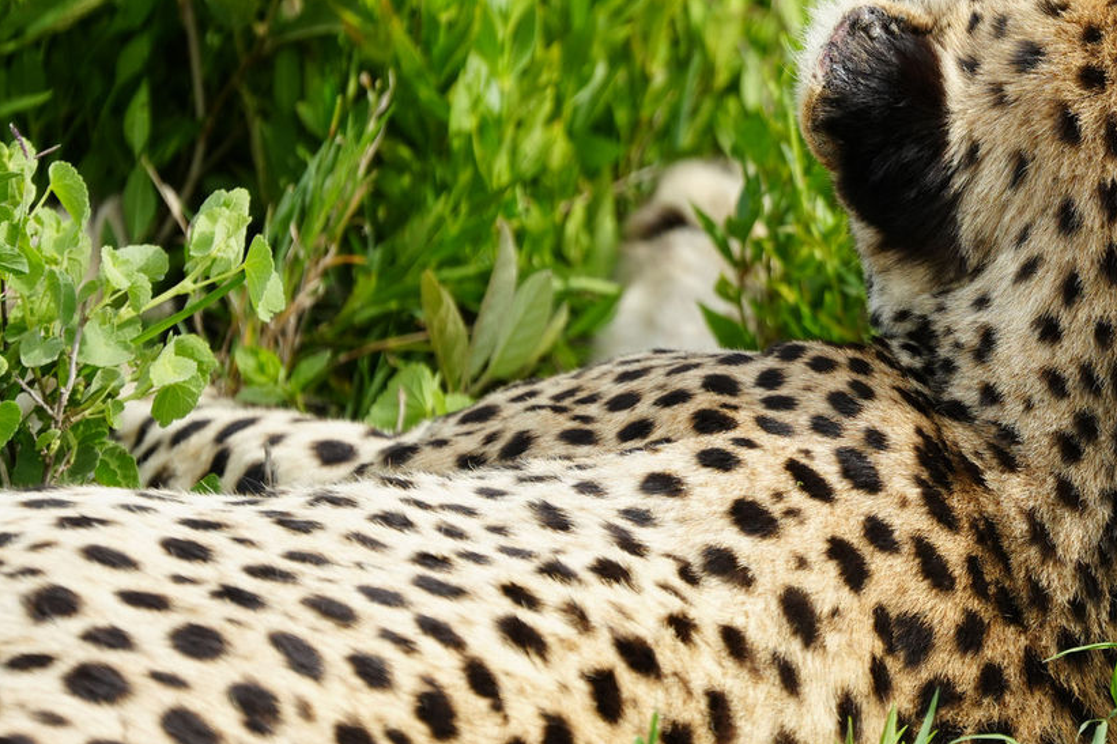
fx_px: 24195
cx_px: 1086
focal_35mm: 780
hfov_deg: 2.6
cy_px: 222
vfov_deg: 1.8
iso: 320
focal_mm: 400
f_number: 6.3
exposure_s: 1/500
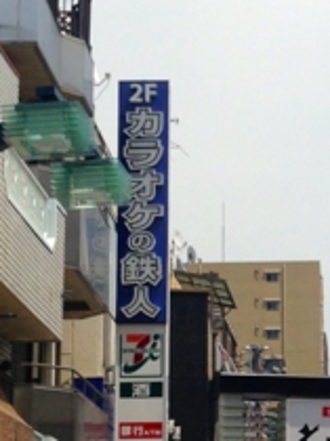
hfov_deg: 11.6
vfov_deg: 15.6
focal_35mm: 126
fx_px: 1605
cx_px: 357
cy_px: 351
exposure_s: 1/3195
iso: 50
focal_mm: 4.12
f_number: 2.4
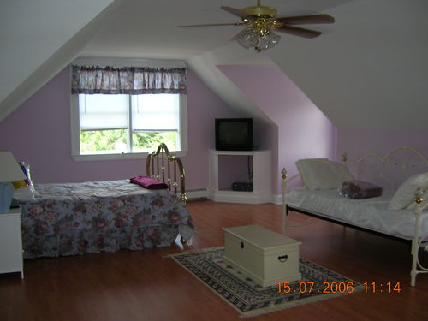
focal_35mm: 34
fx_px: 420
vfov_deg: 41.8
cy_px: 160
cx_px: 214
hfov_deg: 54.0
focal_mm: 5.7
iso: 50
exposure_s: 1/30
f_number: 2.9
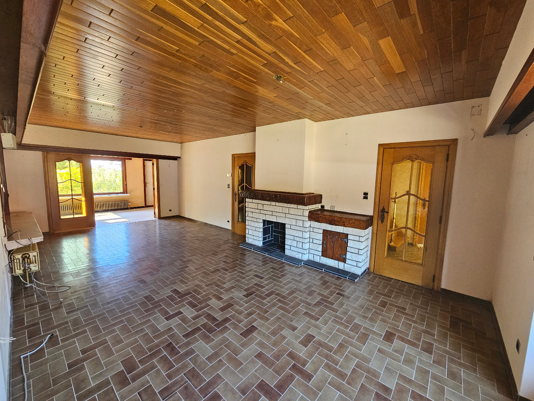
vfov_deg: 89.9
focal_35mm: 13
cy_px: 200
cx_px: 267
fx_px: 201
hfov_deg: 106.2
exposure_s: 1/50
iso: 320
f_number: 2.2
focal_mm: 2.2
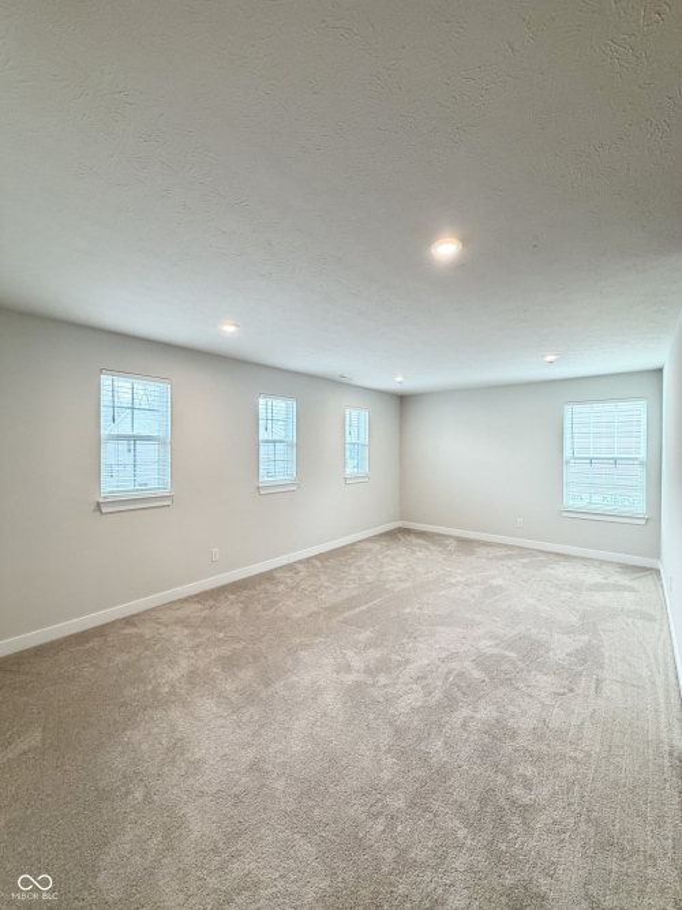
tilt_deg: -0.4
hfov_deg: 85.7
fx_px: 368
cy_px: 455
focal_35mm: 14
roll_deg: -0.2
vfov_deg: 102.1
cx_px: 341
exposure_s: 1/120
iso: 320
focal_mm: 2.22
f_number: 2.2
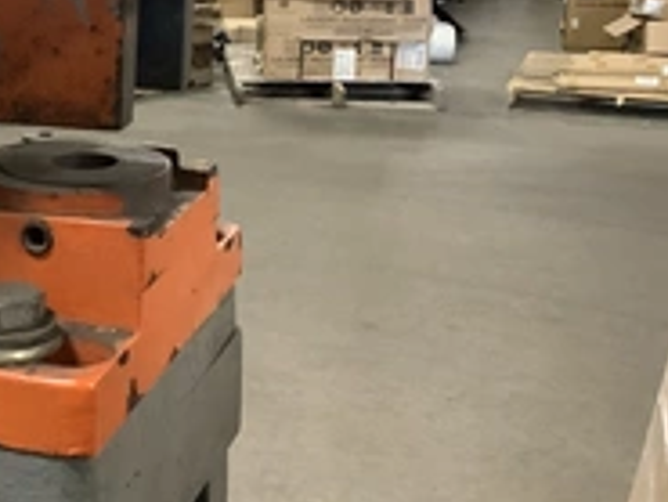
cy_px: 123
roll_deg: +0.0
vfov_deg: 21.8
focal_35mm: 67
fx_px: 1294
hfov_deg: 27.8
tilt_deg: -11.8
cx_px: 61
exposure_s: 1/40
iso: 320
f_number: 2.4
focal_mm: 3.3
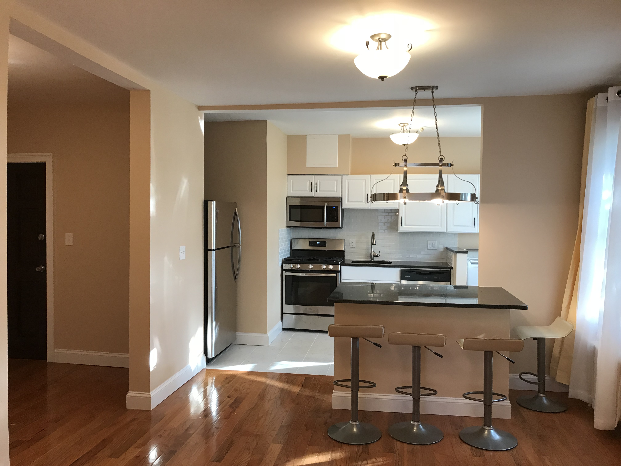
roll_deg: -1.1
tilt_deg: -0.8
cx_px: 310
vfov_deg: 49.7
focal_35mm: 28
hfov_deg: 63.4
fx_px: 502
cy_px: 233
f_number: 1.8
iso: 32
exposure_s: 1/30
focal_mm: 3.99
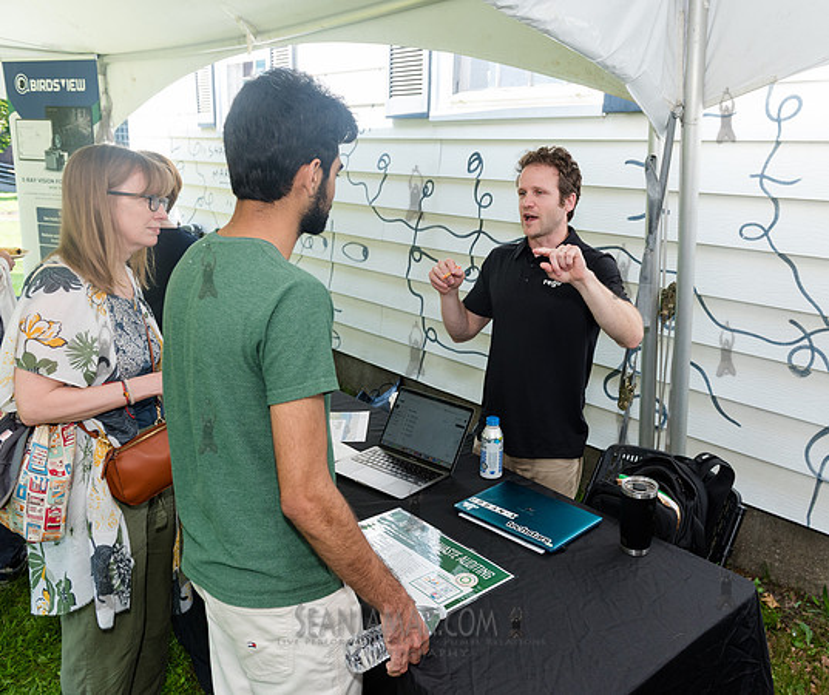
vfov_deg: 51.7
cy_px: 349
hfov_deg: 59.2
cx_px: 522
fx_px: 717
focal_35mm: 29
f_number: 3.5
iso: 400
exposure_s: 1/250
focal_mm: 24
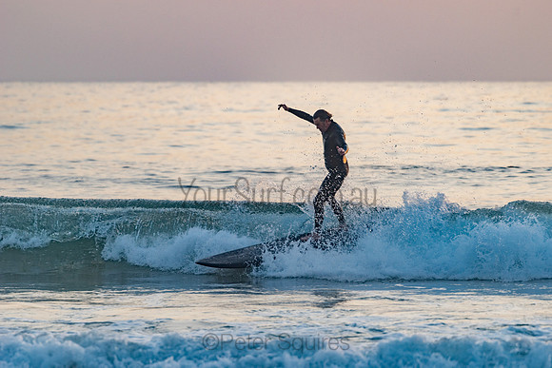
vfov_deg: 4.4
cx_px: 276
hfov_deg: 6.6
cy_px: 184
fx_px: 4754
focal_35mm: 310
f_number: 5.6
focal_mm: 310
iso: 280
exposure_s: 1/320
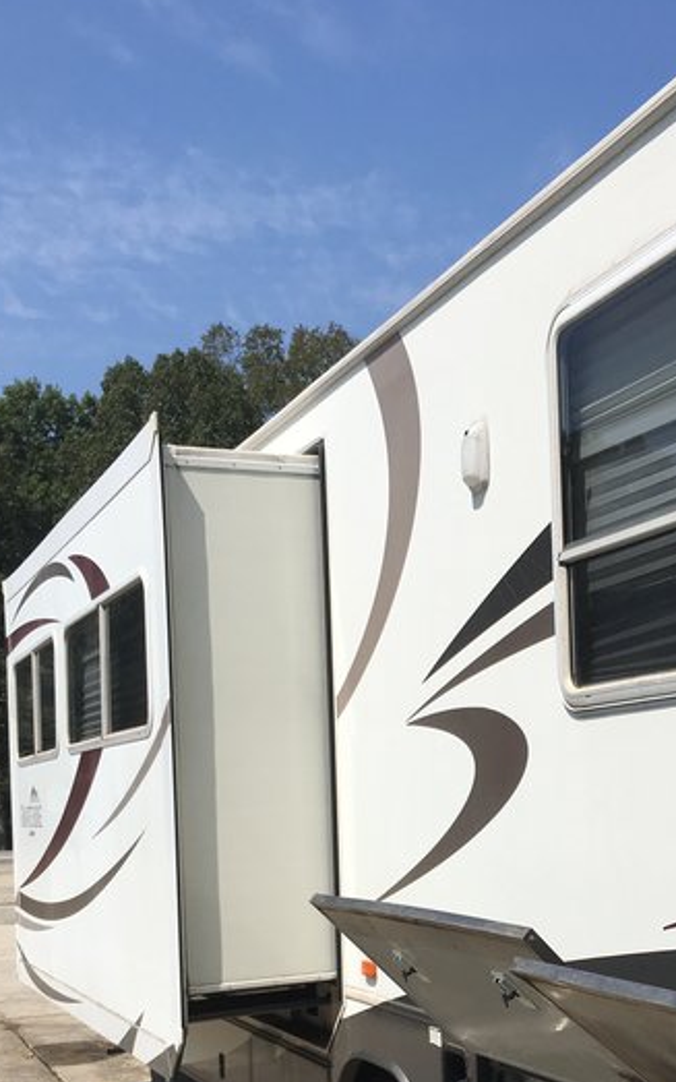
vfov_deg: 41.3
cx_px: 525
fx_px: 1385
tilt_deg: -4.2
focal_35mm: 47
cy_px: 817
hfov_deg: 27.0
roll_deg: +0.5
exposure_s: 1/3205
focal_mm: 4.15
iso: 25
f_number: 2.2
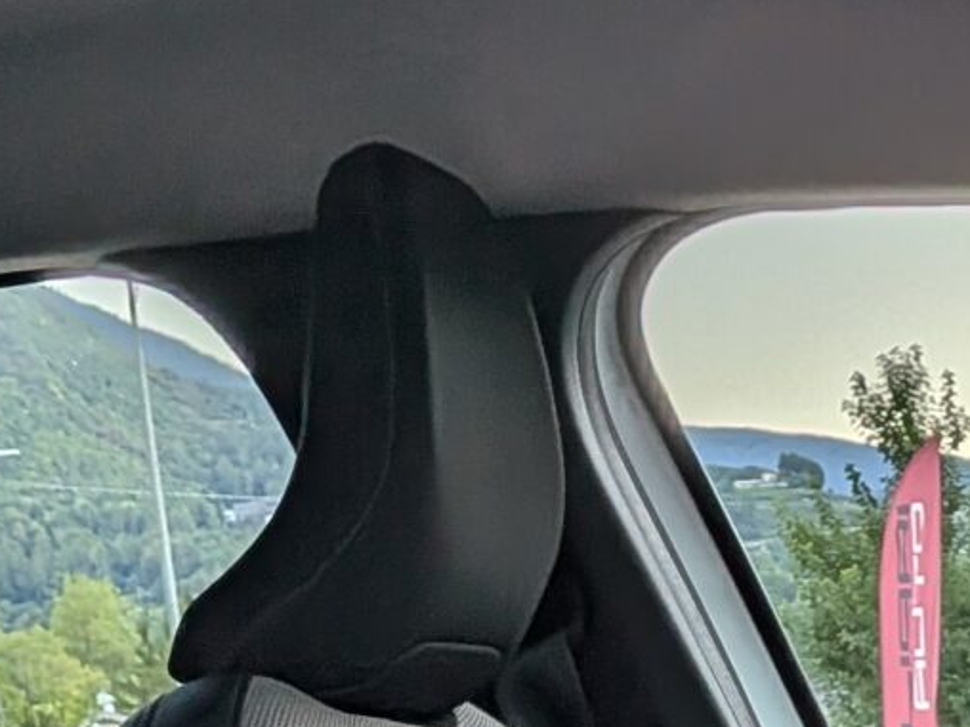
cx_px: 1073
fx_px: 3391
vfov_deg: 11.2
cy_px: 1395
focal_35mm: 121
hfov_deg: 15.8
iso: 35
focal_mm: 4.53
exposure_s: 1/435
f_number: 1.7
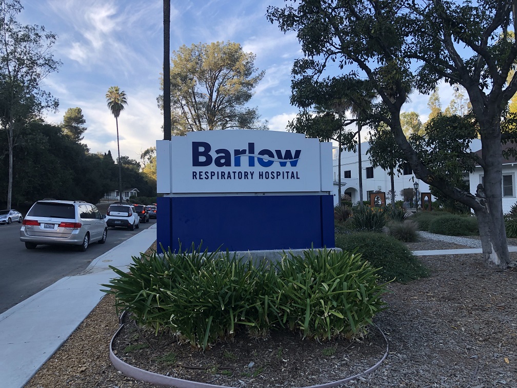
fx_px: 418
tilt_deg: +0.2
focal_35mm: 28
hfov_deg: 63.4
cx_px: 258
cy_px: 194
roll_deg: +1.2
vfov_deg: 49.7
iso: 20
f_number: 1.8
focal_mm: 3.99
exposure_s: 1/467
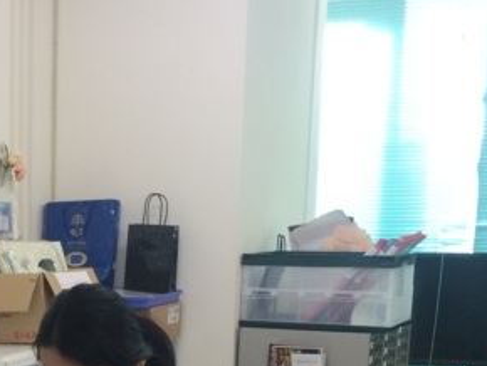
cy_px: 420
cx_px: -76
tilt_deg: -10.0
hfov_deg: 22.7
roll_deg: +1.4
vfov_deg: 17.7
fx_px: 1126
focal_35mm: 80
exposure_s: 1/30
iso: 64
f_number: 2.2
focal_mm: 4.15
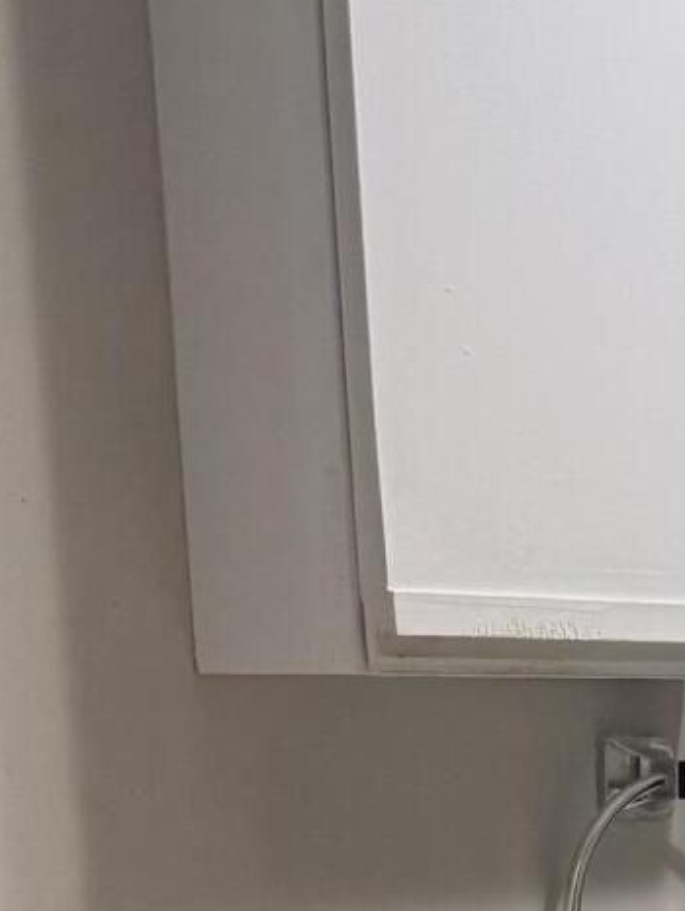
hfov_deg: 13.2
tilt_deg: -13.4
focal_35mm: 103
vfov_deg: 17.3
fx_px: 2715
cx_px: 1161
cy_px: 1331
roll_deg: +1.5
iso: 200
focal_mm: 6.76
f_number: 1.78
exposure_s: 1/120
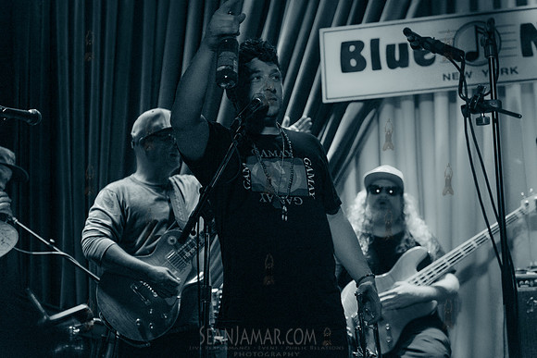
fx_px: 895
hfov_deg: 33.4
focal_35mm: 60
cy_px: 179
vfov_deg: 22.6
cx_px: 268
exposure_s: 1/400
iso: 4000
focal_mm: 60
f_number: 2.8
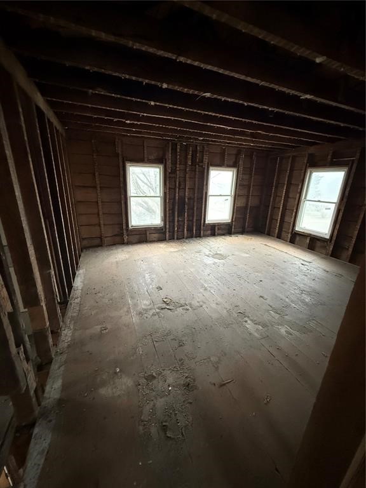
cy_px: 244
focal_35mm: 14
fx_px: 197
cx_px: 183
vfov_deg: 102.1
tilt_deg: -18.4
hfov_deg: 85.7
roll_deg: -3.2
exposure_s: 1/60
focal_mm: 2.22
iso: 1000
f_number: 2.2
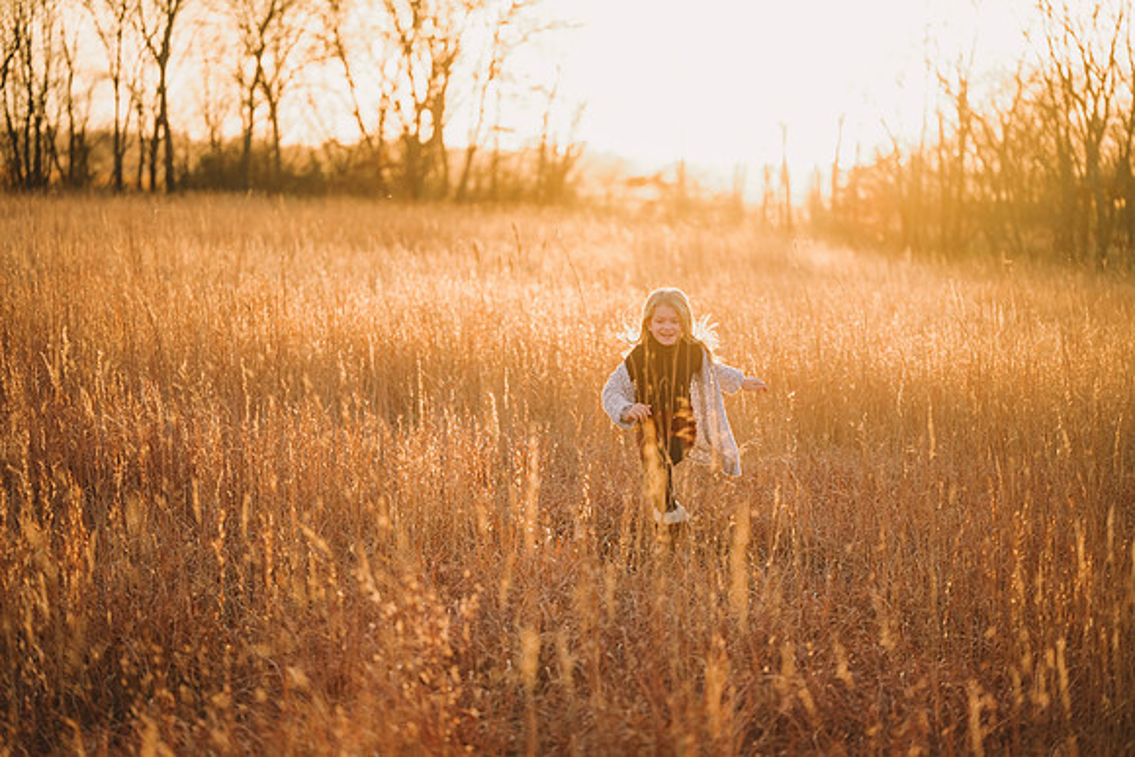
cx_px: 568
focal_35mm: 105
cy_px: 378
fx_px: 3311
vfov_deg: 13.0
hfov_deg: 19.5
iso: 400
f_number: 2.8
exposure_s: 1/640
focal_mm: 105
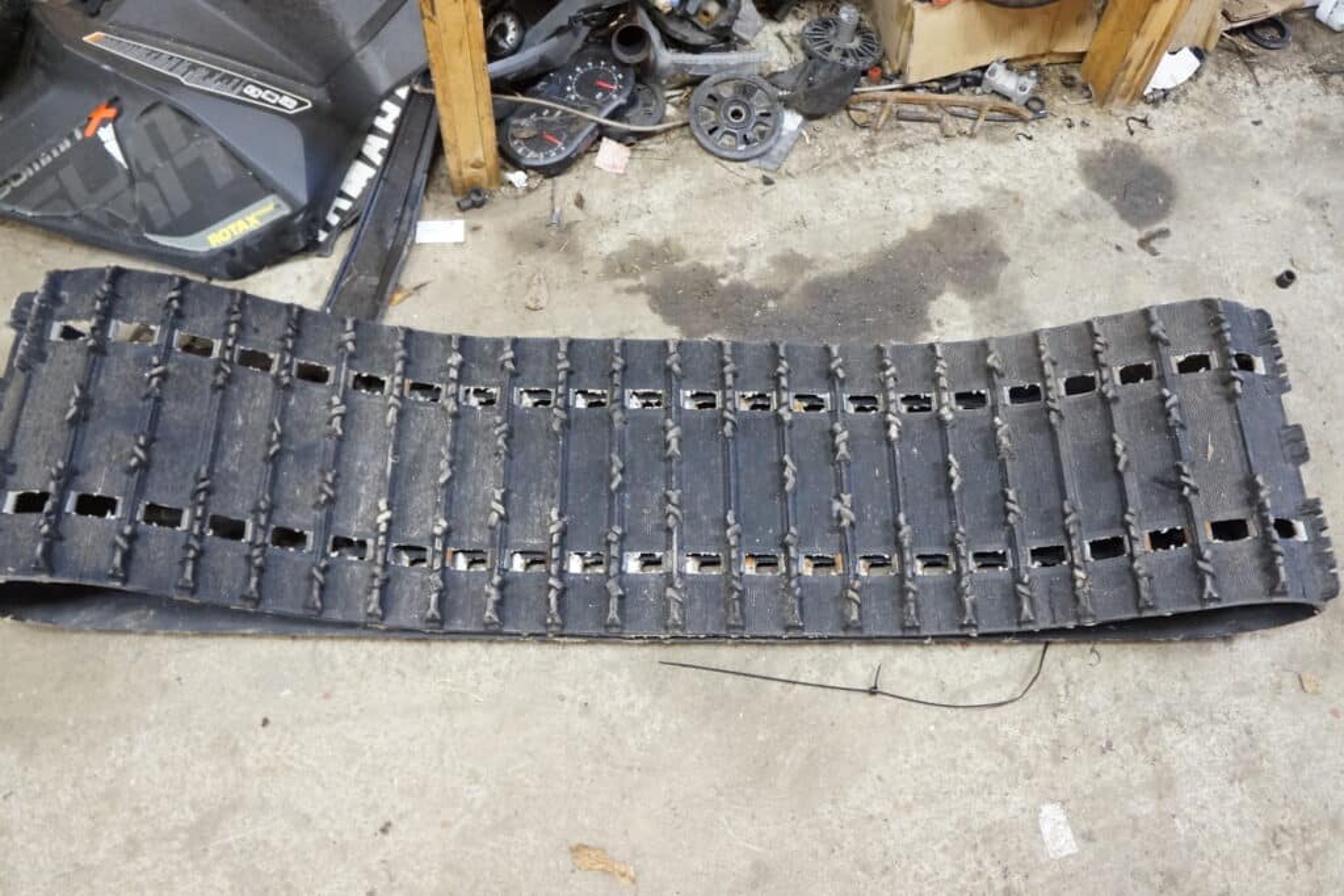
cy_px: 448
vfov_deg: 47.9
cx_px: 672
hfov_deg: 67.4
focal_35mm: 27
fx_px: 1008
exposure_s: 1/40
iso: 3200
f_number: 4
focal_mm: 18
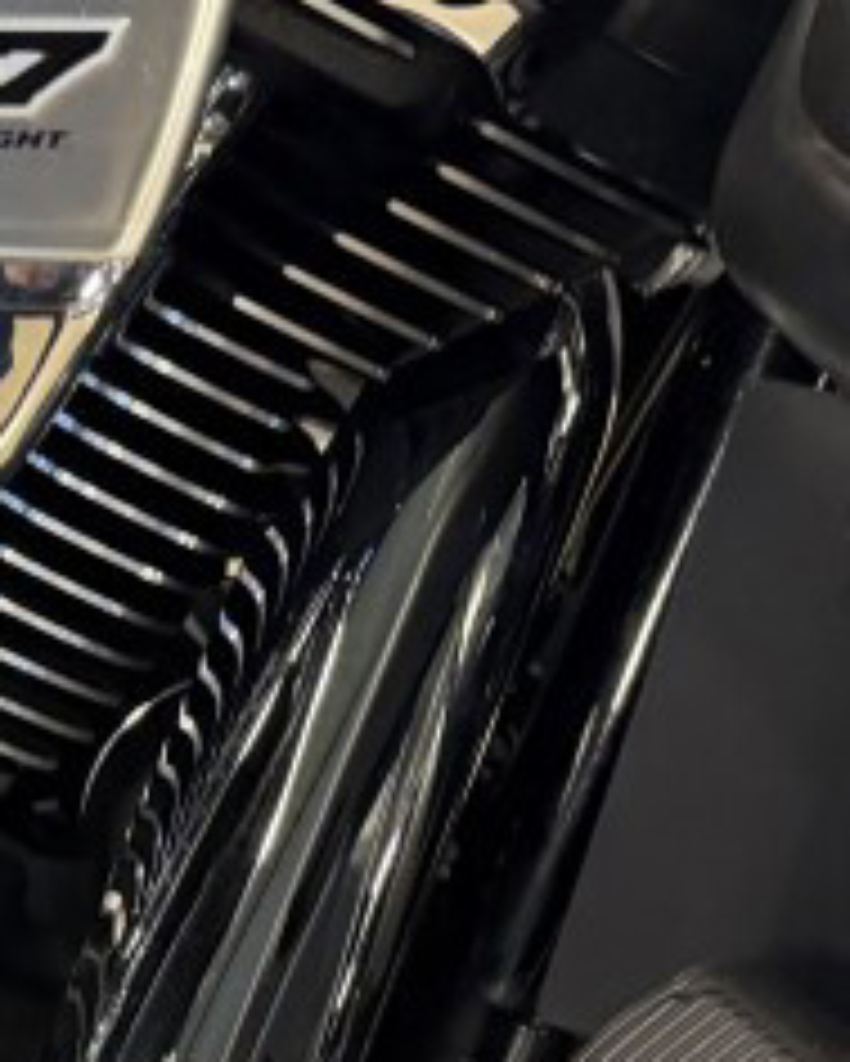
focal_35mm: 106
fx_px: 3331
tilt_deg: -29.9
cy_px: 612
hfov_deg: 13.9
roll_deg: -1.7
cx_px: -277
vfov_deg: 18.1
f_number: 1.78
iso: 800
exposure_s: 1/60
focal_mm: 6.76
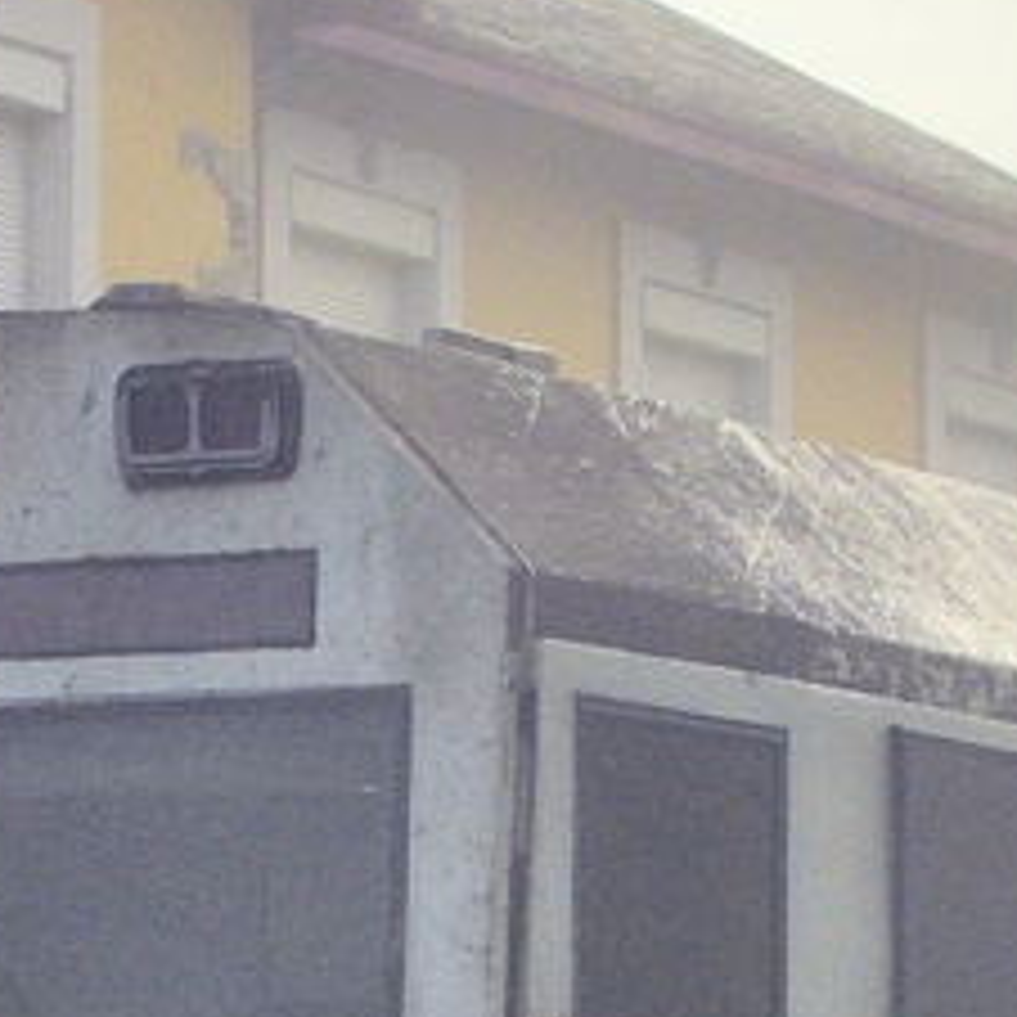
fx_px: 9340
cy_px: 1084
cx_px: 364
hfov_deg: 6.2
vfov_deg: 6.2
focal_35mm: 281
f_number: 7.1
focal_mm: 26
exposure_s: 1/500
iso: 200
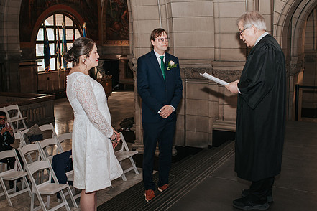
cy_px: 98
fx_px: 405
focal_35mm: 46
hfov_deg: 42.7
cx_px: 163
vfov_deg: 29.2
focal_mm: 35
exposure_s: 1/200
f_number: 2.8
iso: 1000
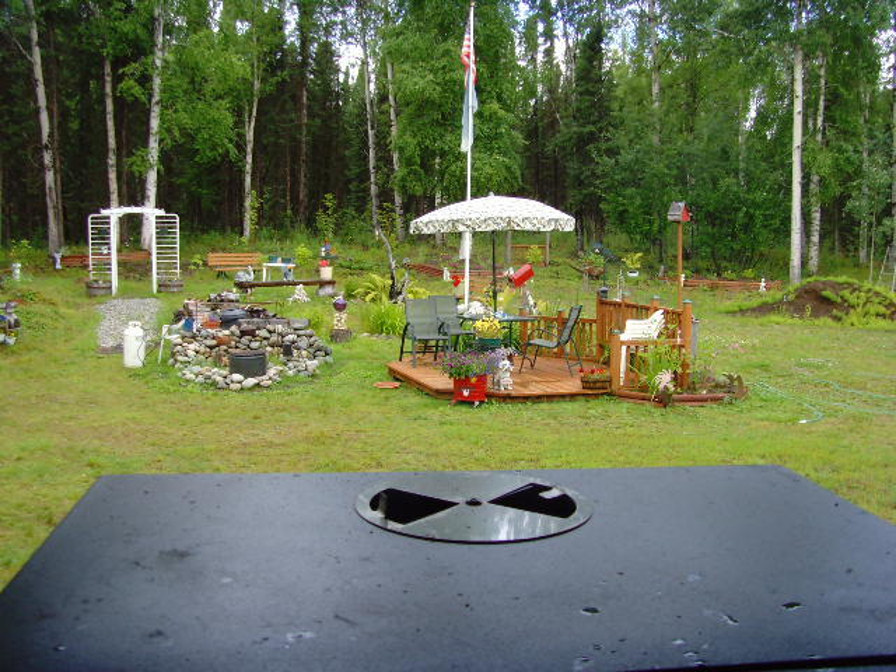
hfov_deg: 47.9
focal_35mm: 39
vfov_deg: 36.8
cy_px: 336
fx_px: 1009
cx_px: 448
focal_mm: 6.6
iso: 80
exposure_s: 1/90
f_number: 3.5
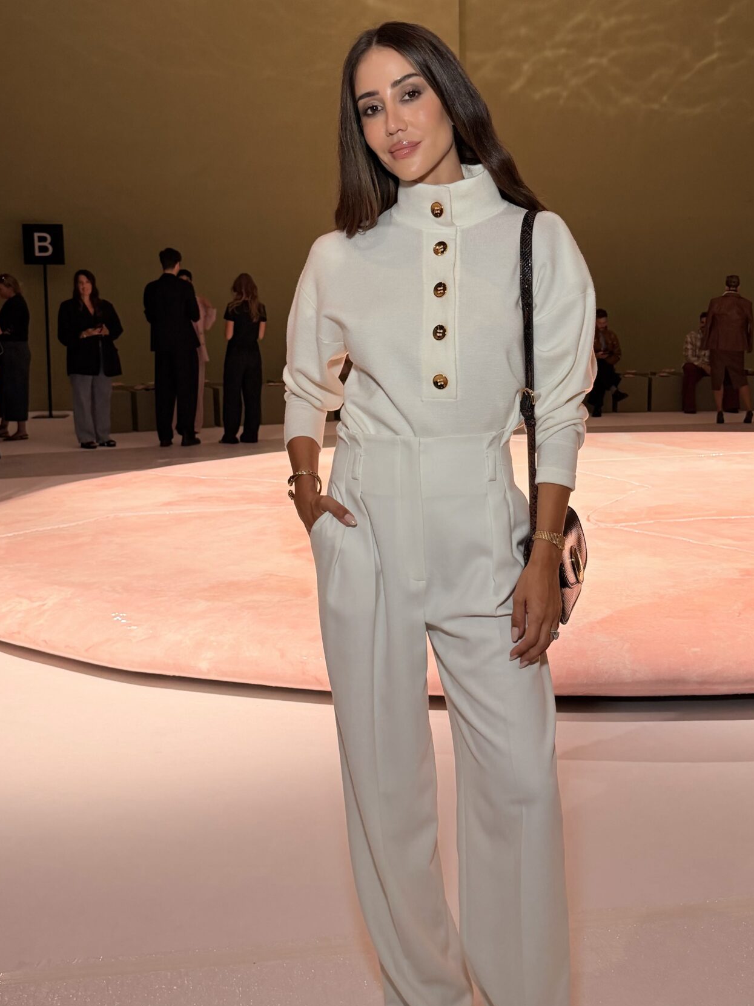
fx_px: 1075
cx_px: 441
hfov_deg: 38.5
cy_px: 462
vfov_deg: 50.1
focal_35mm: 37
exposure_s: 1/121
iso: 160
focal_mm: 6.76
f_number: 1.78
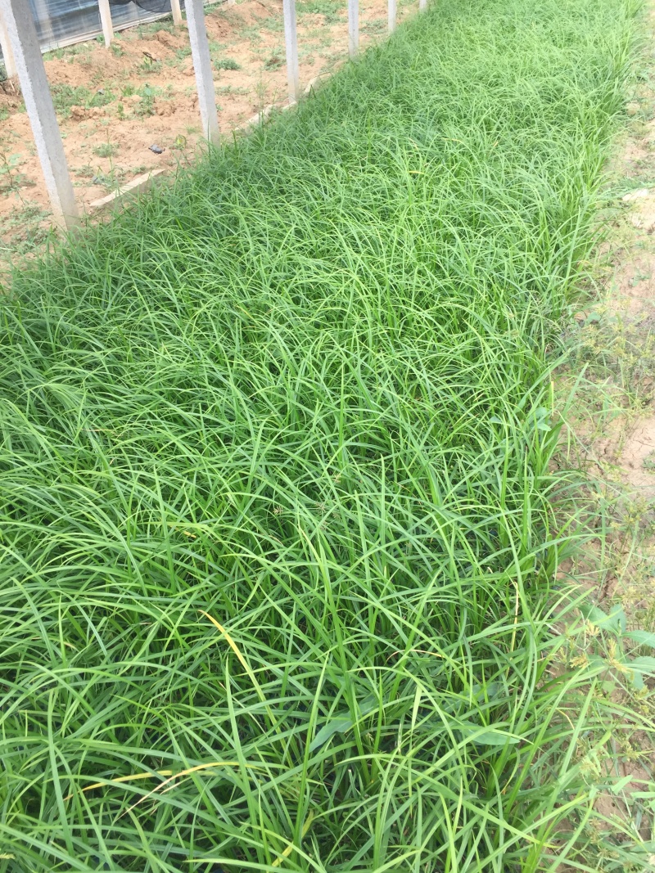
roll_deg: +4.6
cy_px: 436
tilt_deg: -35.5
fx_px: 732
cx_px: 328
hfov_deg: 48.2
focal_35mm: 29
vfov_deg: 61.7
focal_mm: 4.15
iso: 32
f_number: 2.2
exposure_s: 1/311
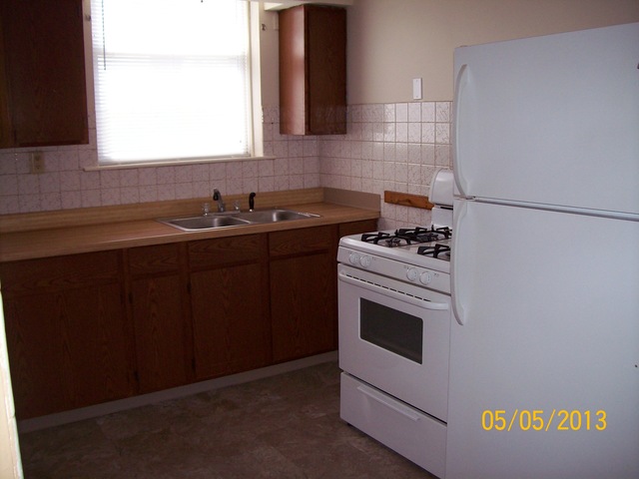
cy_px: 240
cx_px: 320
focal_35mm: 36
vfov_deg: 39.7
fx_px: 665
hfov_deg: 51.4
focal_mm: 6
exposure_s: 1/64
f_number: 2.7
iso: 80
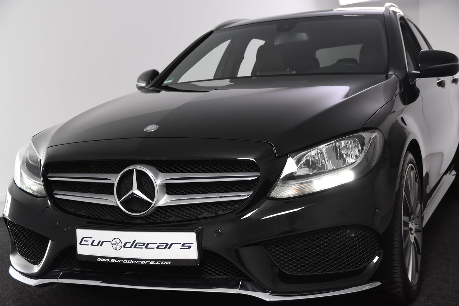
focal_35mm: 57
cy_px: 153
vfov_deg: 23.8
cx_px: 230
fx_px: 727
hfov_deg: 35.1
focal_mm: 38
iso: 1600
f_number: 5.6
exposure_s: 1/125
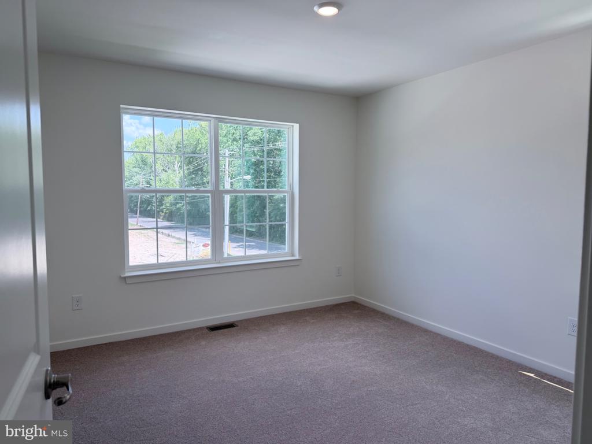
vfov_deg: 56.8
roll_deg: +0.8
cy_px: 222
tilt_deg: -3.8
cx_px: 296
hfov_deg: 71.6
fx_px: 410
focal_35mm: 24
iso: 100
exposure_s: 1/559
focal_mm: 6.76
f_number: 1.78
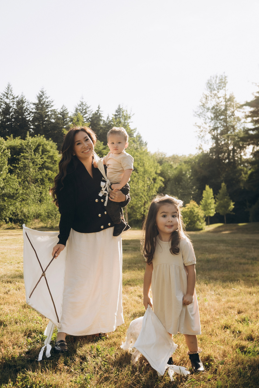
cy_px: 206
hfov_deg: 30.7
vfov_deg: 44.7
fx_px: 472
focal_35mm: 44
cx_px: 118
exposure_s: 1/250
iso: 80
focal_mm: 35.6
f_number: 4.5
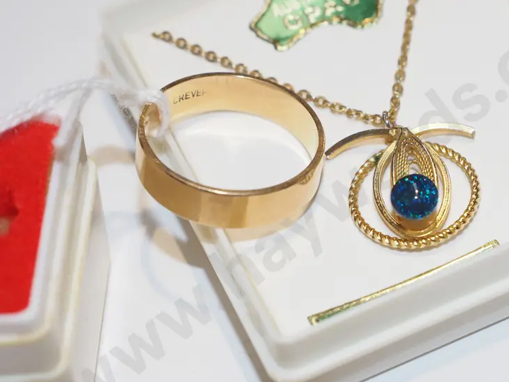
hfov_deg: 16.6
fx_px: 1735
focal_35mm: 118
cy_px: 187
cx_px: 357
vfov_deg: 12.6
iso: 640
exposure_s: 1/200
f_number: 5.6
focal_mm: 42
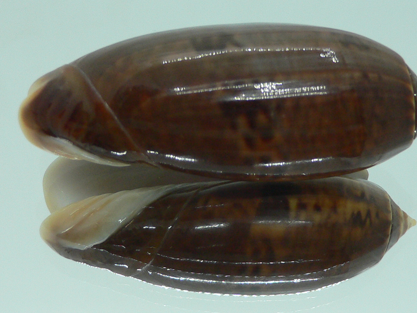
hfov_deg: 34.3
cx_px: 220
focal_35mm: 56
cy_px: 151
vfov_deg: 26.1
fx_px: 675
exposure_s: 1/60
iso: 150
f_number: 2.8
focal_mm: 4.6
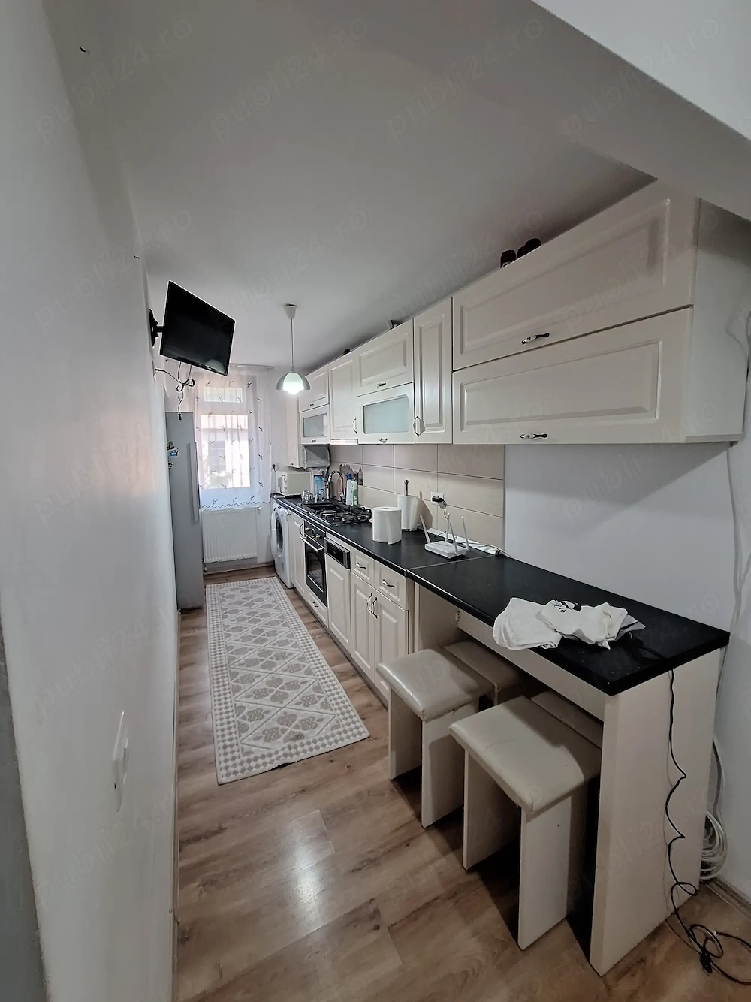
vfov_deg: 106.2
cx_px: 376
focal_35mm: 13
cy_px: 501
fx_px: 376
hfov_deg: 89.9
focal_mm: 1.74
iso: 160
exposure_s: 1/50
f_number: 2.2
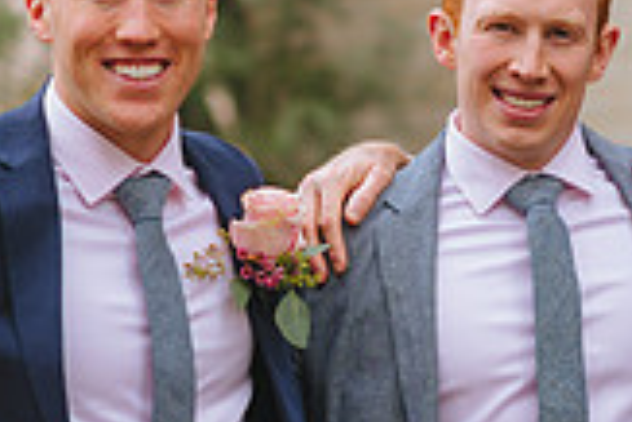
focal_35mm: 302
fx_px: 5306
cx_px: 465
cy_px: 445
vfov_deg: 4.6
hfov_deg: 6.8
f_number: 2.2
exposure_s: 1/2000
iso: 200
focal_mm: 85
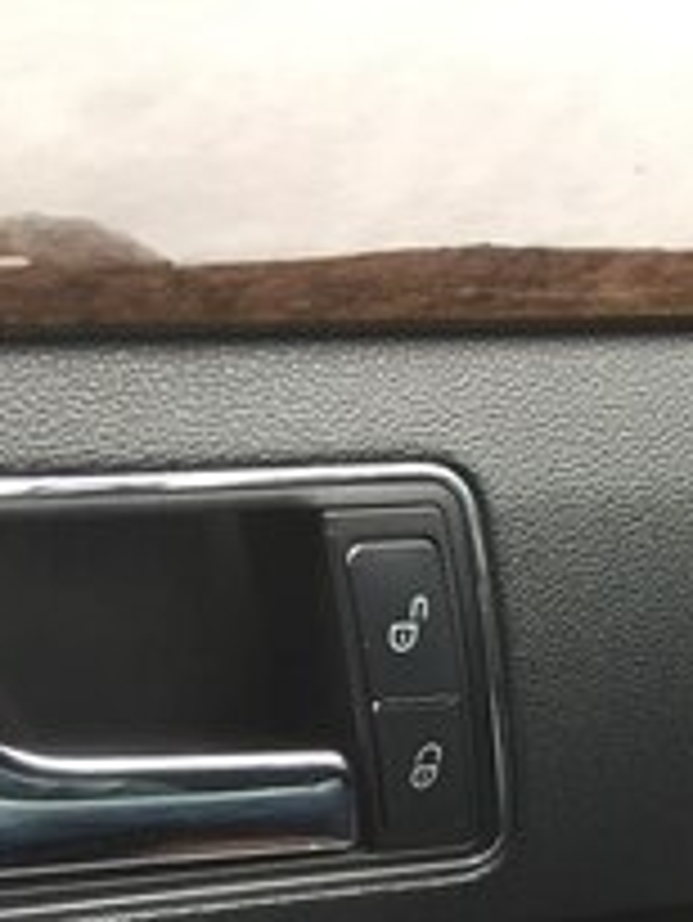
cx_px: 428
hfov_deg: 21.0
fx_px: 1867
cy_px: 1043
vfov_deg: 25.5
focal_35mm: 70
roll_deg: -2.7
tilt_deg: -39.5
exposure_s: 1/33
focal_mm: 4.15
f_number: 2.2
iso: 50
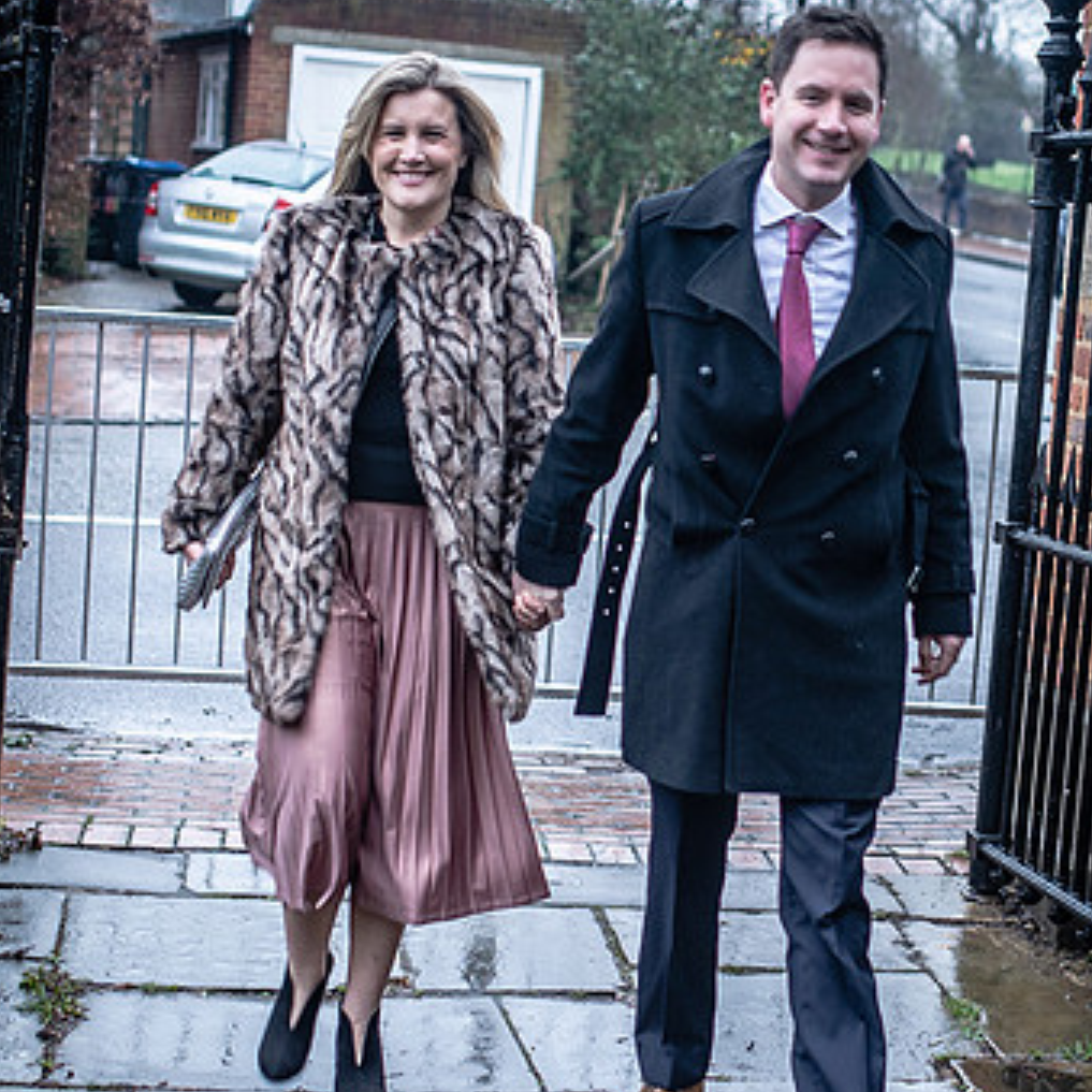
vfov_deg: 20.4
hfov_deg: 20.3
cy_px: 480
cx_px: 784
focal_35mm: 85
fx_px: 3034
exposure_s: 1/100
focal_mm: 35
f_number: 2
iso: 320
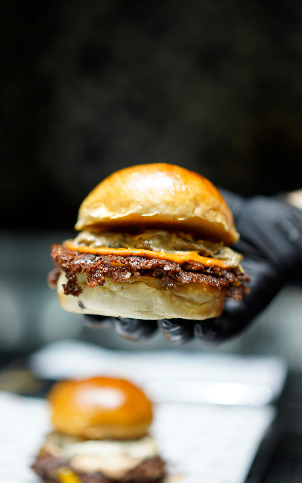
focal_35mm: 57
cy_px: 238
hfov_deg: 22.7
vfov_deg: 35.7
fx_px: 751
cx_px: 158
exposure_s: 1/200
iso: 160
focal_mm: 55
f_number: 1.8
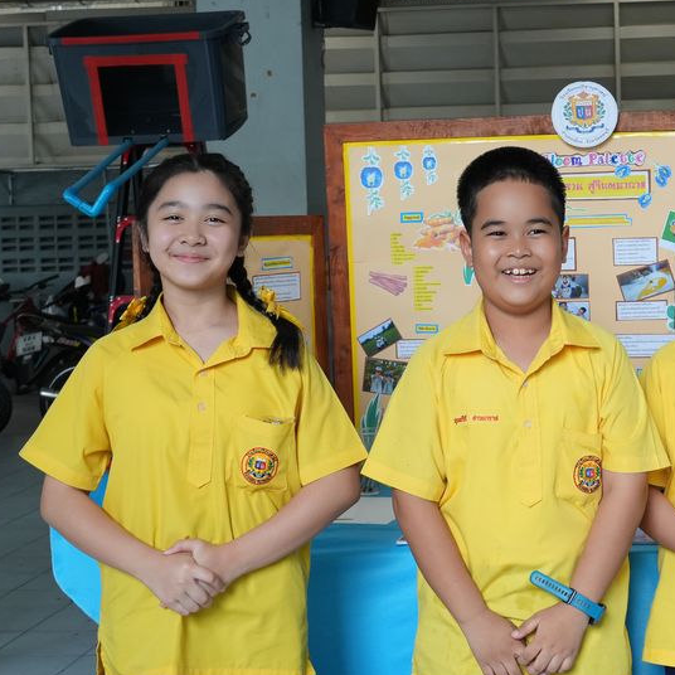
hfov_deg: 23.2
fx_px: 1628
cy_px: 283
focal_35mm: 74
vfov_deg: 23.4
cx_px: 516
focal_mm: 31
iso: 640
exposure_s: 1/125
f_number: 5.6
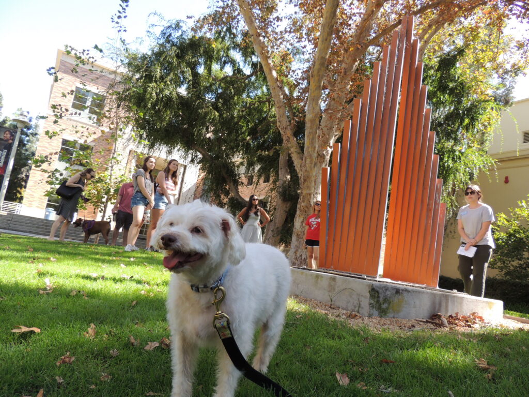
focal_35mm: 24
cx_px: 264
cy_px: 198
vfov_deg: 56.8
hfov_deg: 71.6
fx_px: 367
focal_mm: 4.3
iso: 125
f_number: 3
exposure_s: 1/250
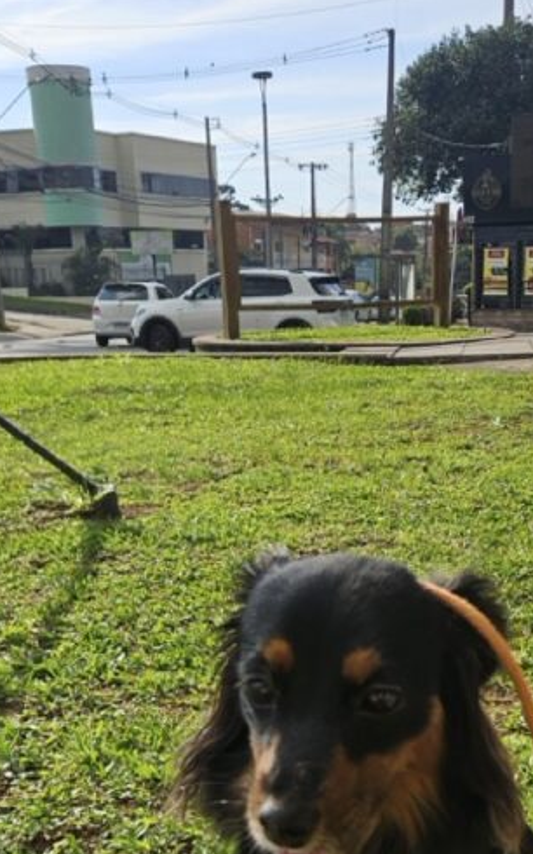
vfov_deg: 36.6
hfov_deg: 25.1
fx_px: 1186
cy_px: 798
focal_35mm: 51
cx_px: 381
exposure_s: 1/1789
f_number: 1.8
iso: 25
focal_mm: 5.4
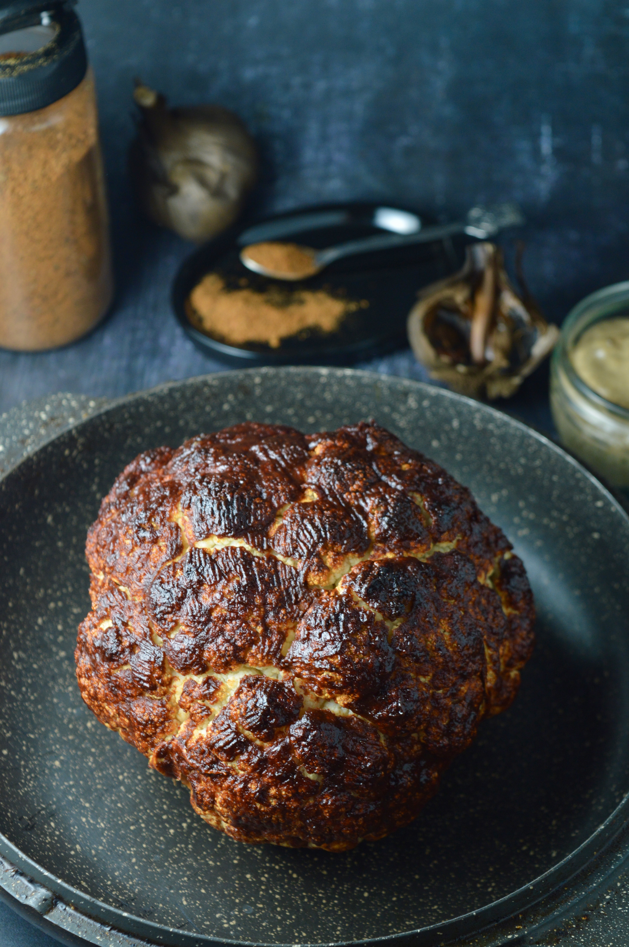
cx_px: 314
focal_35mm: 82
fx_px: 2166
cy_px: 474
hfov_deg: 16.5
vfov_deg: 24.6
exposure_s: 1/80
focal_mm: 55
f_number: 5.6
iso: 400
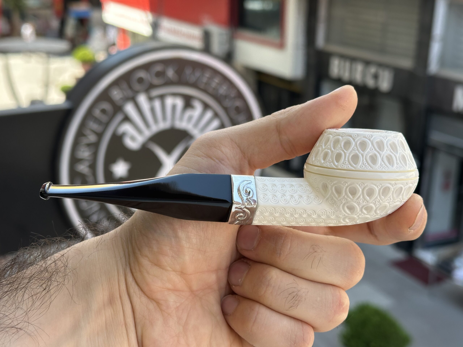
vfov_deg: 30.3
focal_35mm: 48
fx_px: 642
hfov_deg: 39.7
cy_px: 174
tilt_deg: -19.0
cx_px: 232
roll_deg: -0.9
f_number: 1.78
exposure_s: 1/516
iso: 64
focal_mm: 6.86
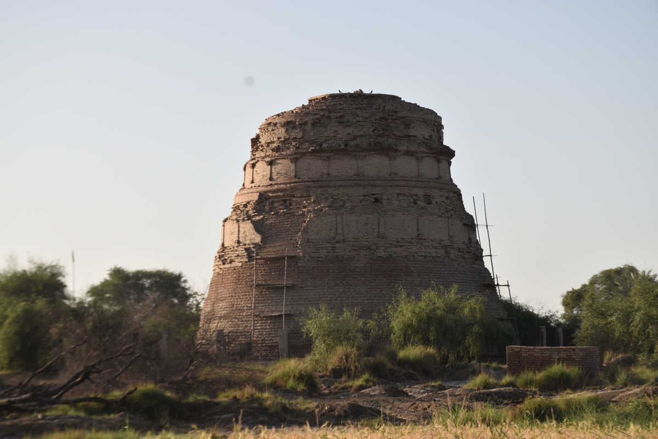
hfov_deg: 19.5
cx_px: 329
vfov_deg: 13.0
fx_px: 1919
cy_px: 220
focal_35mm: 105
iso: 100
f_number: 9
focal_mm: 70
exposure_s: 1/200
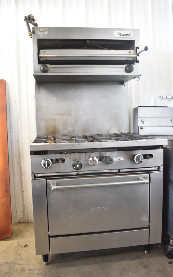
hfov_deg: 40.6
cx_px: 82
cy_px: 140
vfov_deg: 61.2
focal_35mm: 31
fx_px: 234
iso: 1100
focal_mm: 20
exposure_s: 1/30
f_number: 3.5
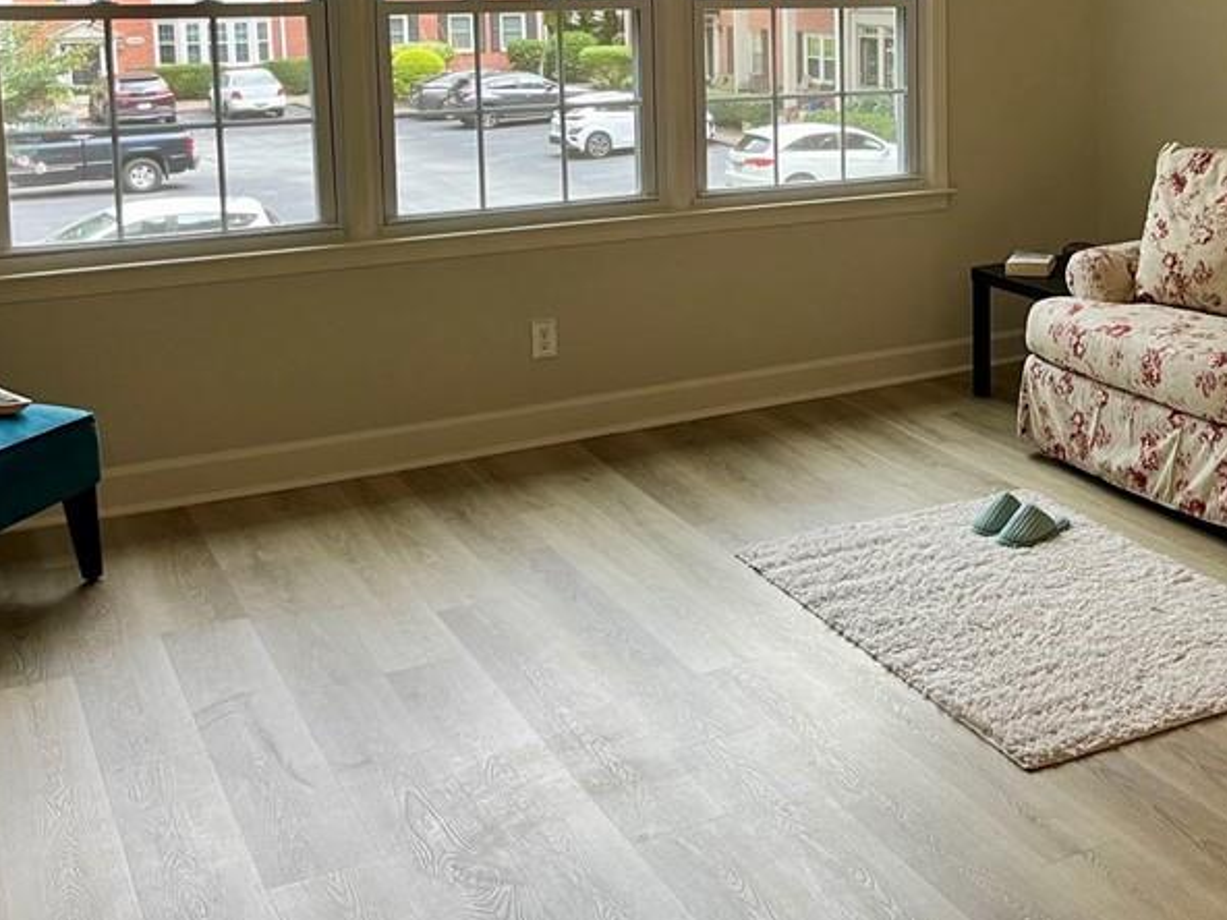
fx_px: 1595
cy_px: 172
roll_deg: +0.3
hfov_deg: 40.7
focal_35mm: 45
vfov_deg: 31.3
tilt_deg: -7.1
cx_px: 941
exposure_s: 1/60
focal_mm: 5.1
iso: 100
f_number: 1.6
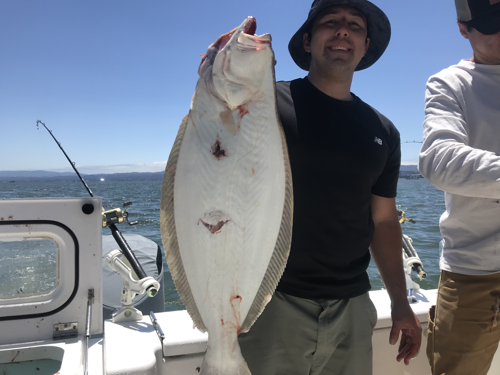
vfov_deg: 49.7
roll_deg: +2.2
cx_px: 250
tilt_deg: +0.4
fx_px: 404
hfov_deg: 63.4
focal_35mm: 28
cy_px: 188
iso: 20
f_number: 1.8
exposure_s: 1/2519
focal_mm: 3.99
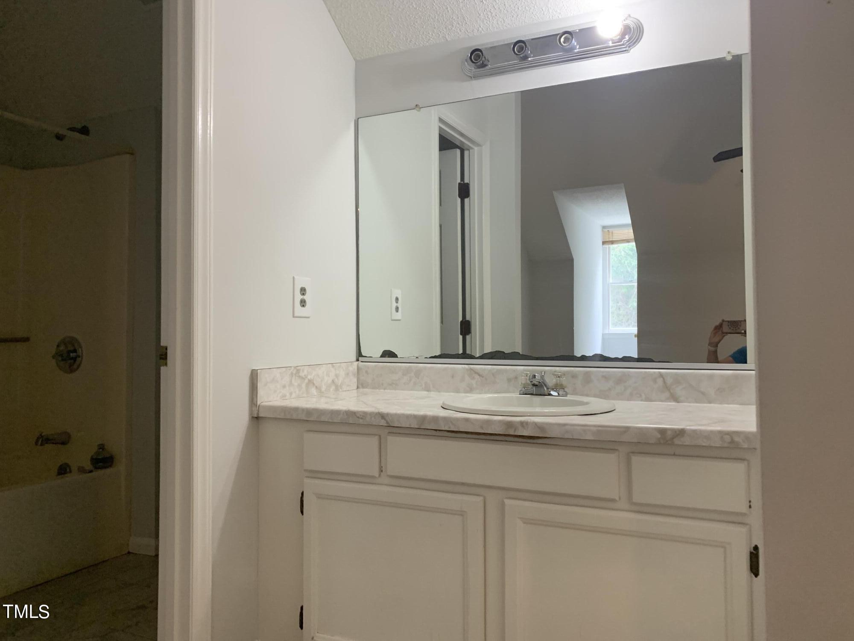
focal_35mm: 26
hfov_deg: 67.3
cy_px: 320
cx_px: 427
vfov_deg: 53.1
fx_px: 641
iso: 125
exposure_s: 1/60
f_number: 1.8
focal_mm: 4.25
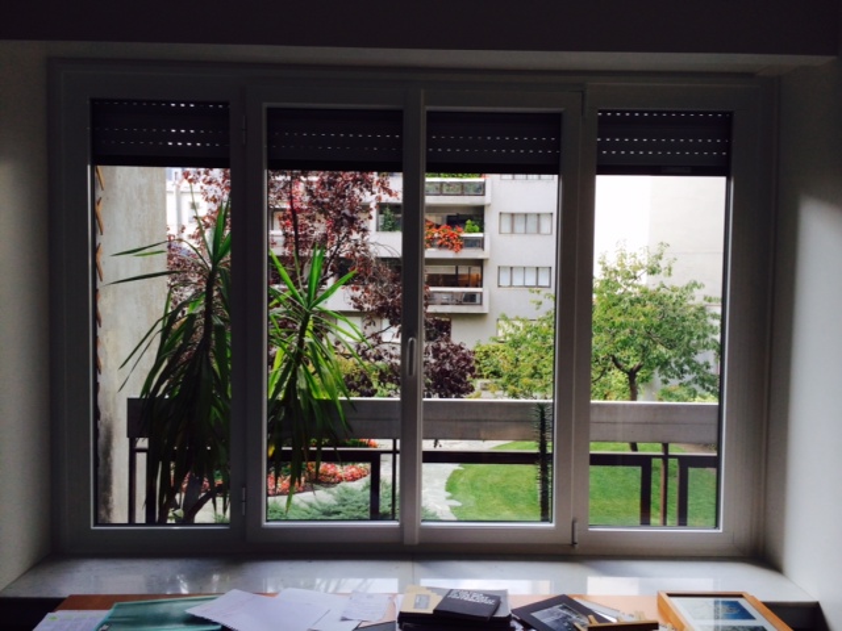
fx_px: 730
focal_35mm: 30
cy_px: 316
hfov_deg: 60.0
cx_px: 421
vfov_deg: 46.8
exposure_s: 1/120
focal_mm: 4.12
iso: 50
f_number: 2.2
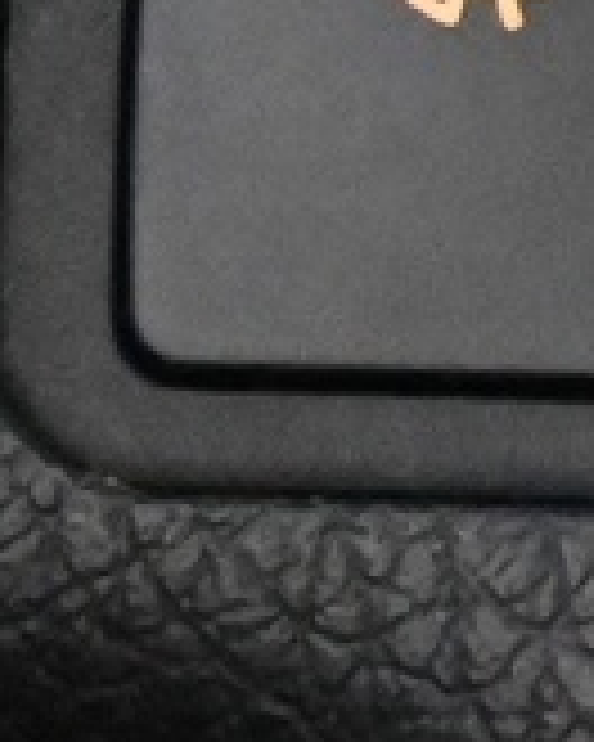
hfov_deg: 4.1
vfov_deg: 5.4
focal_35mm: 359
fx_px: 7889
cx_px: 2259
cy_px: 126
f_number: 4.5
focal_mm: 26
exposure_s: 1/40
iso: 12800
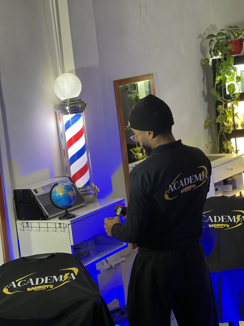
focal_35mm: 77
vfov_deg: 25.3
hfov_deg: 19.1
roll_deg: +5.9
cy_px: 163
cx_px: 122
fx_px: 724
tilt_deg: -6.3
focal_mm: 9
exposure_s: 1/33
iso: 320
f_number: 2.8
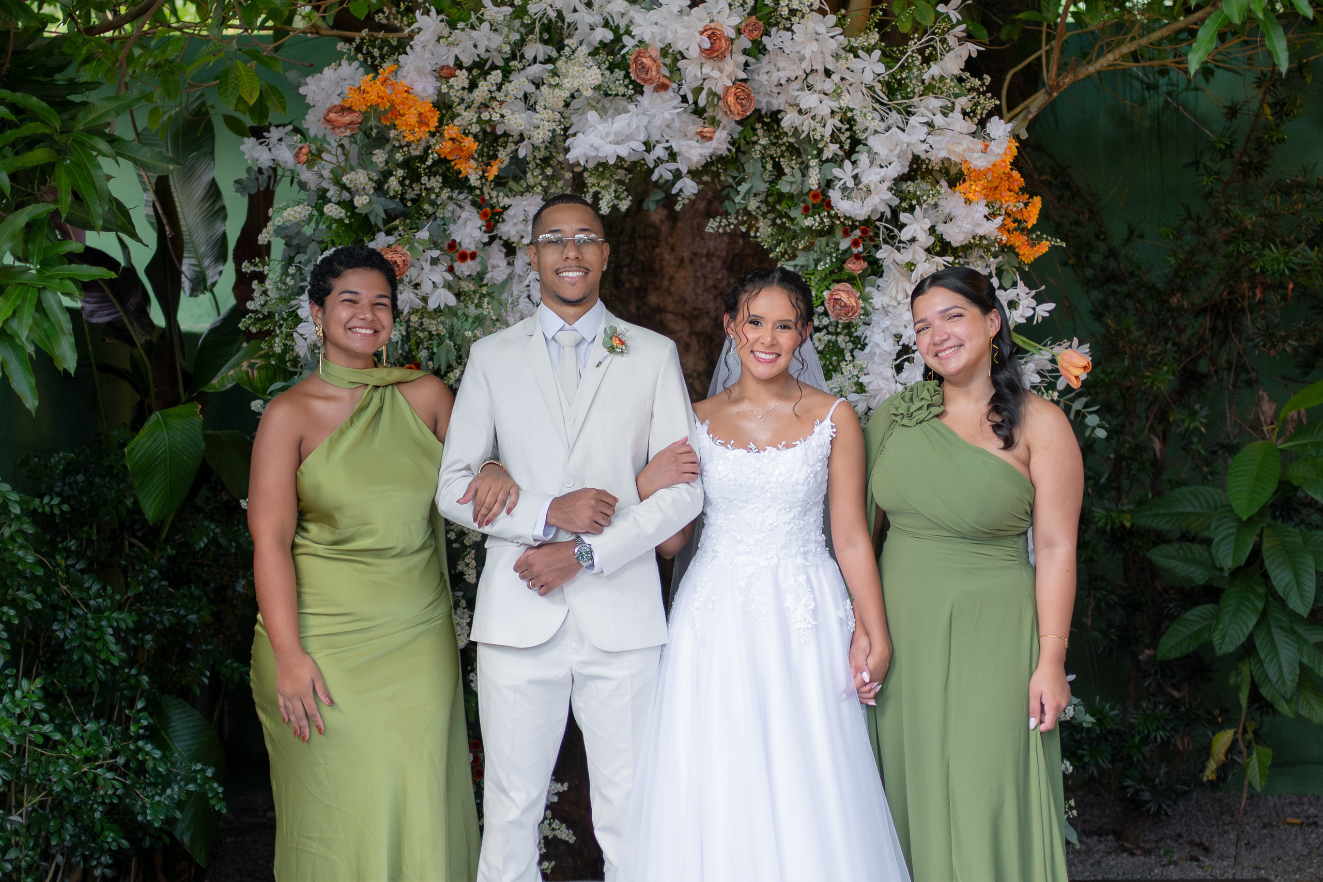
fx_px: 1987
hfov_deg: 36.8
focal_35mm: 54
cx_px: 644
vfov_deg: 25.0
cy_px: 423
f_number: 1.4
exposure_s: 1/400
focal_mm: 35
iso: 1600
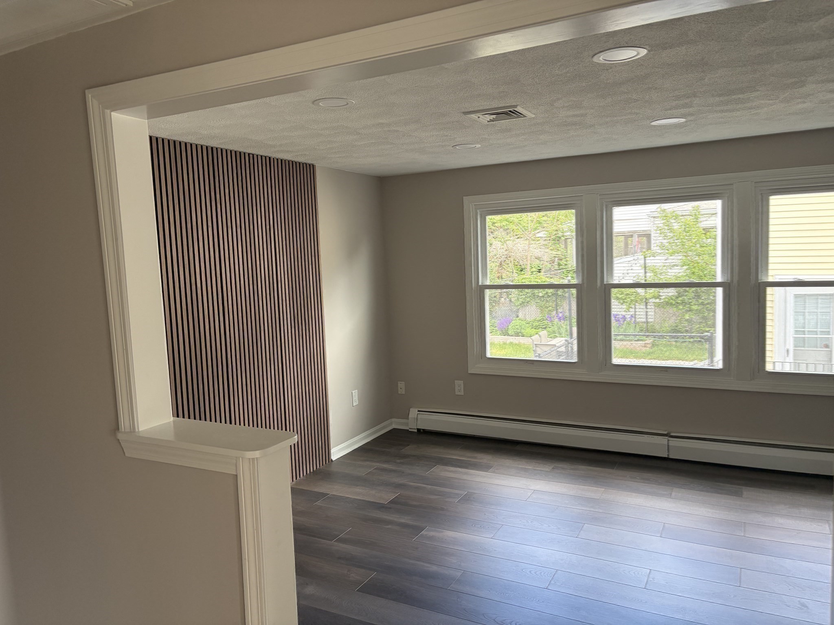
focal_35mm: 26
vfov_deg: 53.1
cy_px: 312
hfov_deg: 67.3
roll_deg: +2.0
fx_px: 626
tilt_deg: -4.1
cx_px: 417
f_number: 1.6
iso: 125
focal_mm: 5.96
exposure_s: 1/148
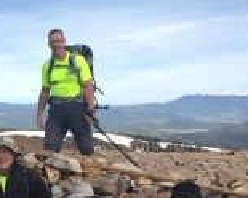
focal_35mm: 67
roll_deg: -0.1
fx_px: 492
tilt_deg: -11.5
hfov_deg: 26.5
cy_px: 180
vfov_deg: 22.2
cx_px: -11
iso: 25
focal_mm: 4.15
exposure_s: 1/725
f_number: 2.2
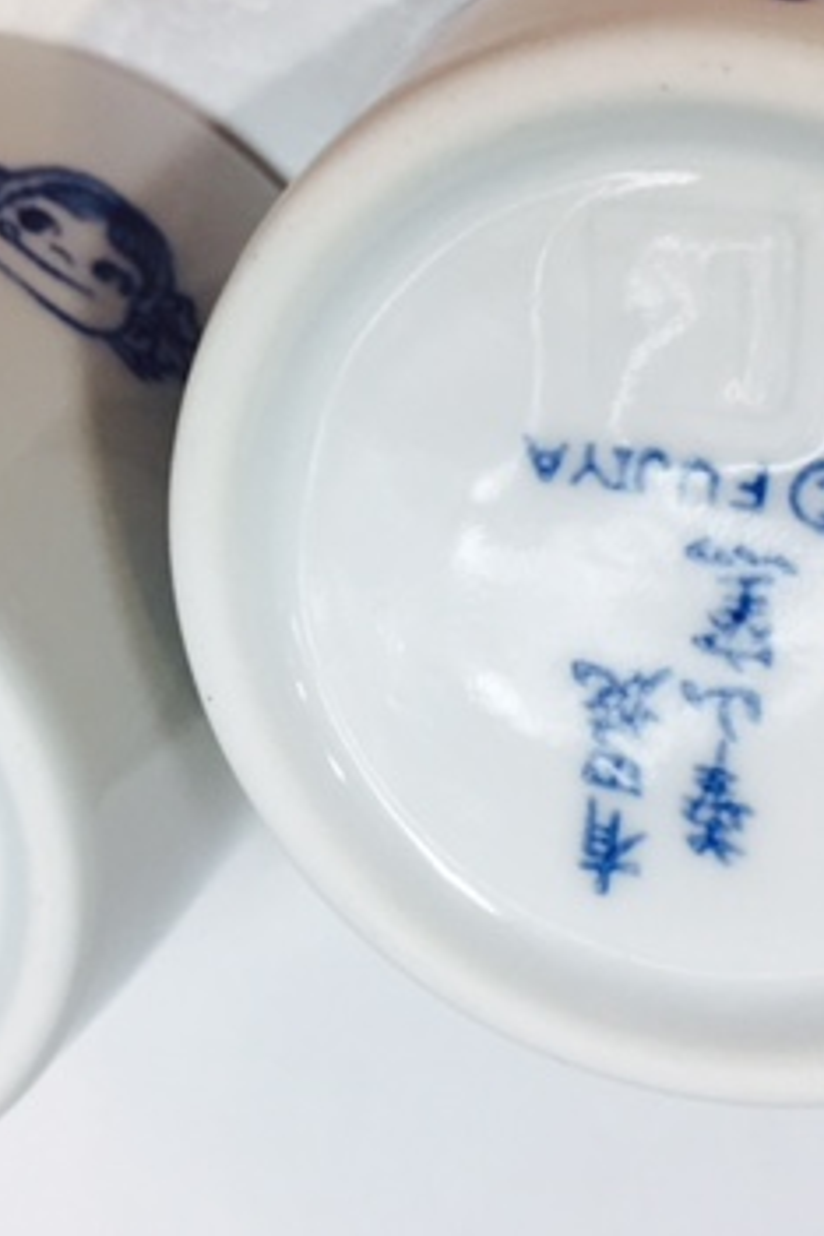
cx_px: 320
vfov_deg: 36.2
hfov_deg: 24.6
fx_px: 1888
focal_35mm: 55
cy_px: 574
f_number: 2.2
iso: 64
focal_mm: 4.15
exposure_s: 1/33
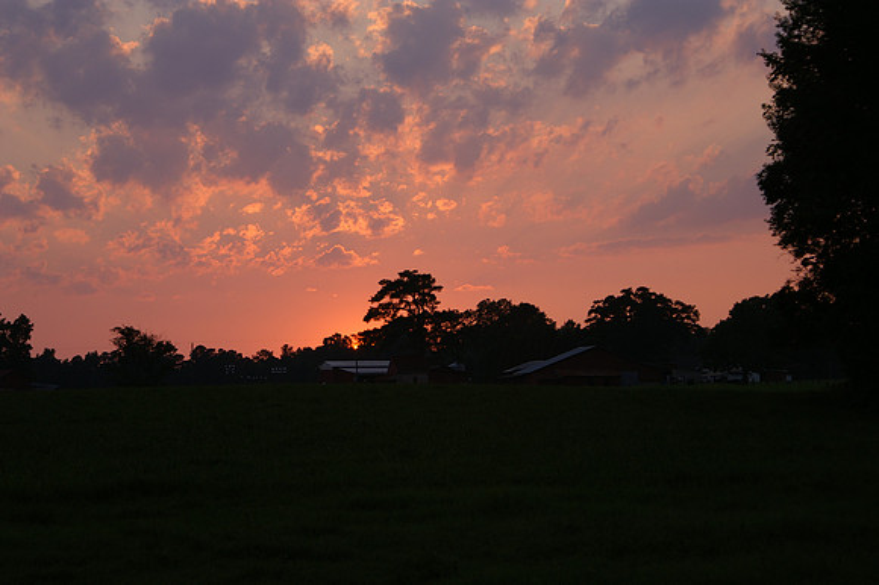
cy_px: 292
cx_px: 440
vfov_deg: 13.0
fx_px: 2562
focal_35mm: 105
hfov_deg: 19.5
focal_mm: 70
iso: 125
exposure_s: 1/160
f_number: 5.6
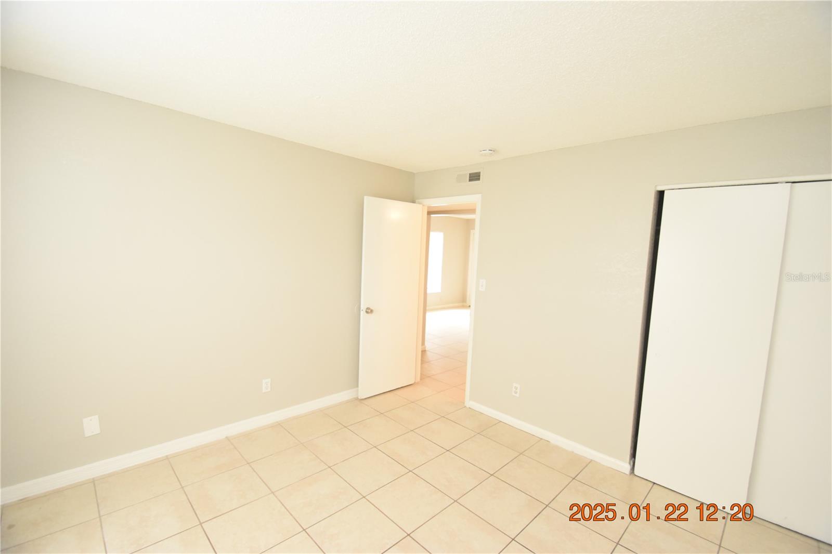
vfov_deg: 77.3
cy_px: 277
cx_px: 416
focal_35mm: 15
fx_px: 347
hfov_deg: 100.4
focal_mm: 10
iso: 2500
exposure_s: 1/60
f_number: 3.5
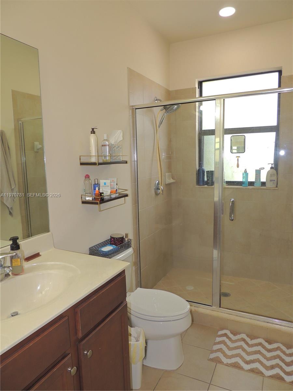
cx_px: 146
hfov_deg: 56.8
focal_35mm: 24
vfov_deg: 71.6
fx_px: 271
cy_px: 196
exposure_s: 1/40
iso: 100
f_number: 3
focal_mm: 4.3
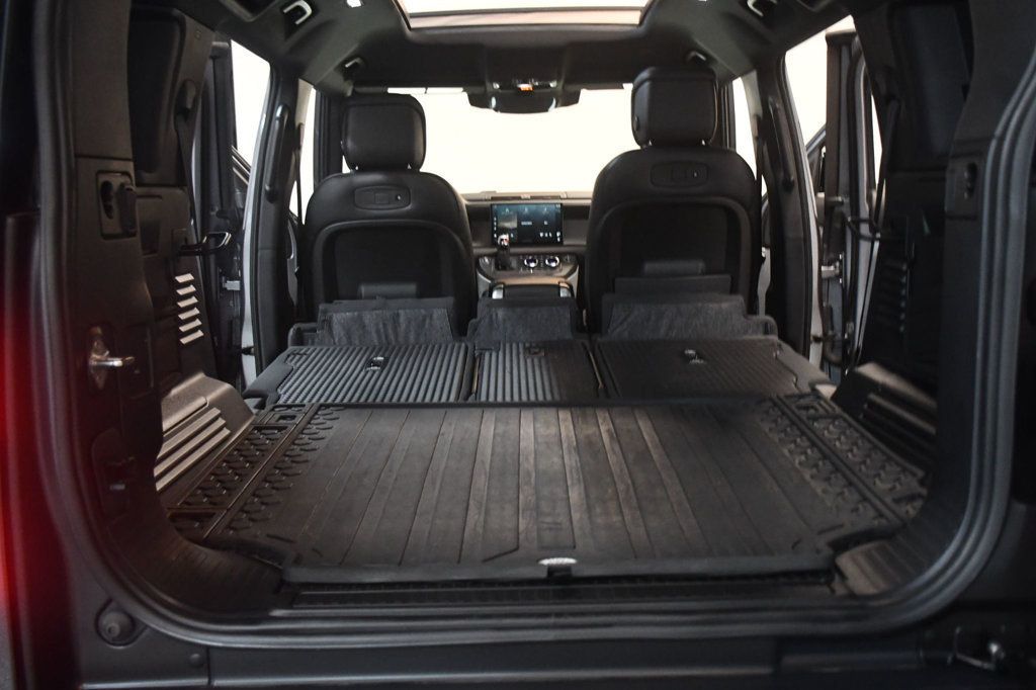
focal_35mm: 34
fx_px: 978
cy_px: 345
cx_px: 518
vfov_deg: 38.9
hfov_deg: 55.8
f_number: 3.8
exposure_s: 1/60
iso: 3600
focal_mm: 23
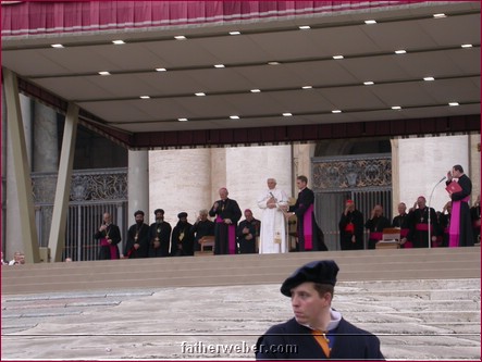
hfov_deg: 13.9
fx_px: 1979
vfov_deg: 10.5
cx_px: 241
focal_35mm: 142
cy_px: 181
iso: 100
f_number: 4.8
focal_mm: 29.5
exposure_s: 1/58.4
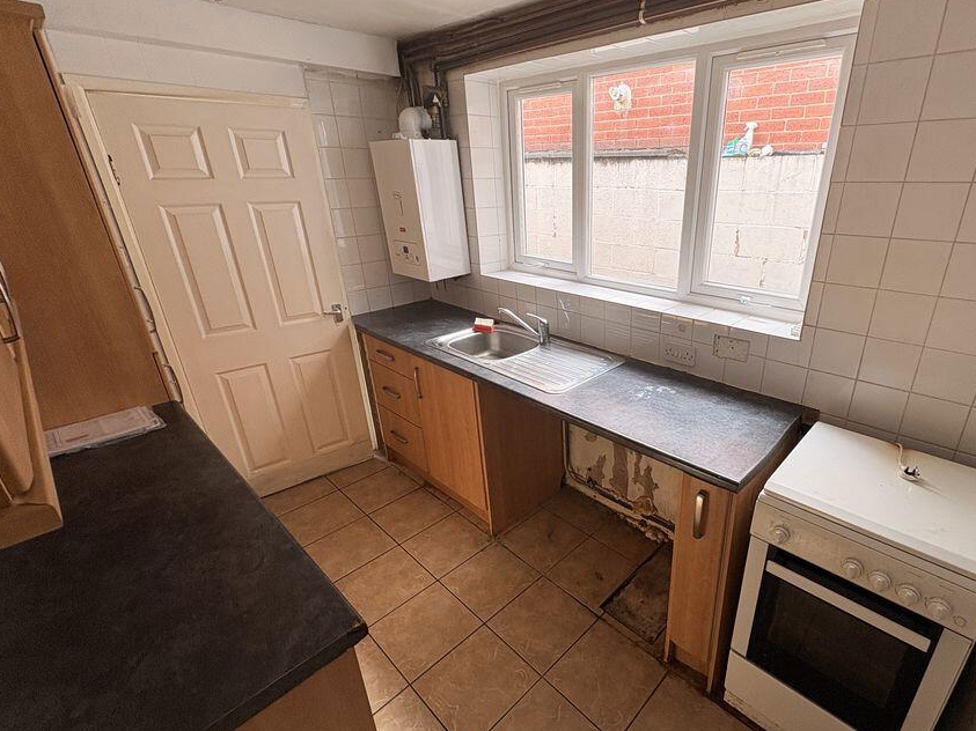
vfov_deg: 74.7
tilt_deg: -22.9
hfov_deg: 90.0
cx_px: 580
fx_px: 479
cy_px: 375
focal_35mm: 17
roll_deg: +0.8
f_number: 2.2
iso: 64
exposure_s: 1/99
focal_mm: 2.22
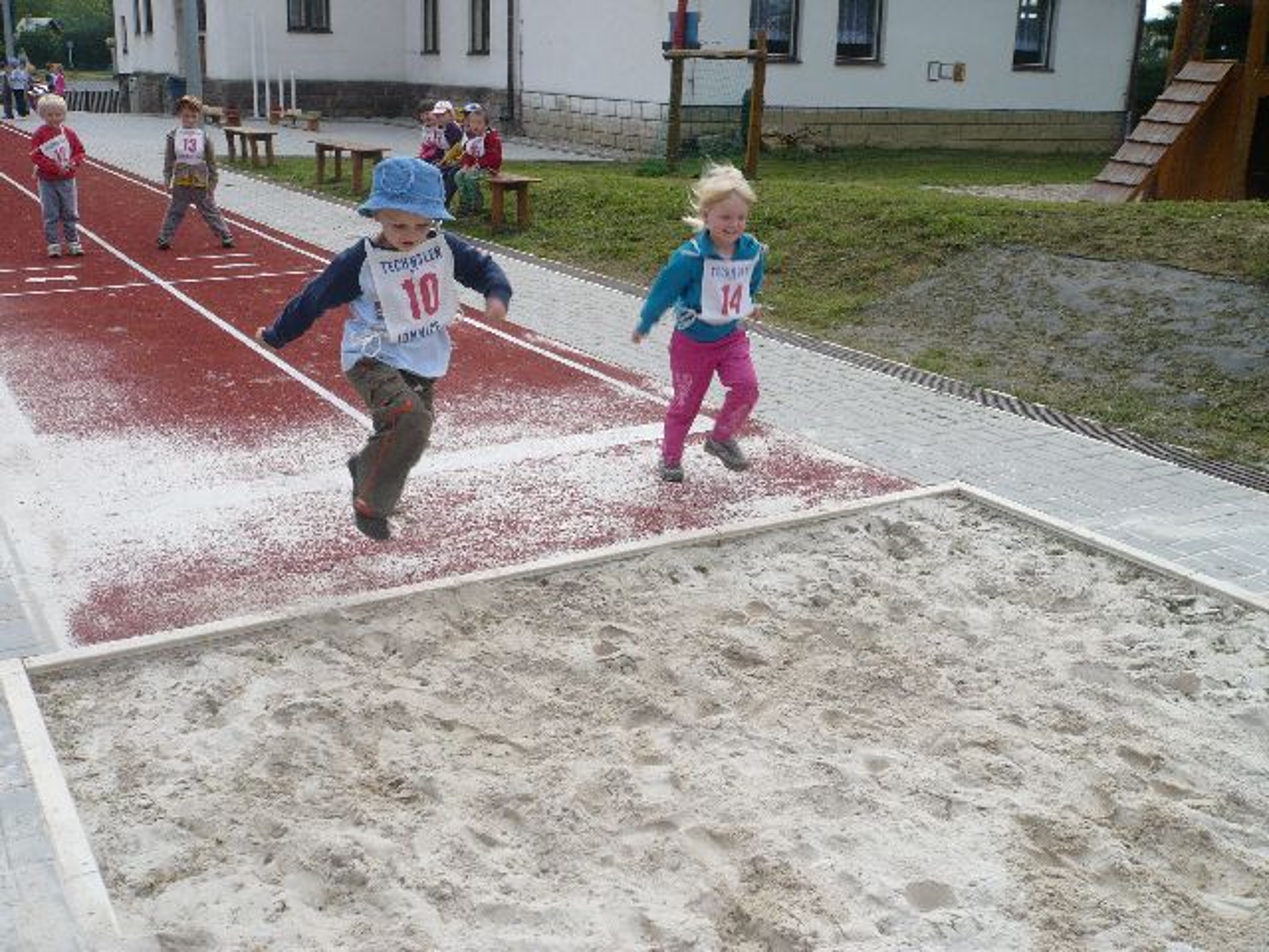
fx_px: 1283
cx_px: 634
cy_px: 476
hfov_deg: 52.6
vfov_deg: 40.7
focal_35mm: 35
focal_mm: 5.8
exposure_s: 1/160
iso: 100
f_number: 8
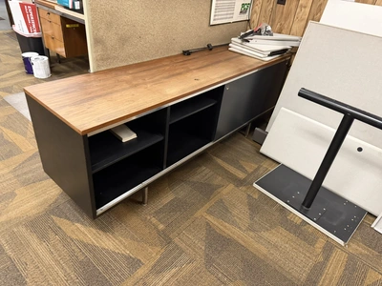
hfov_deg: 71.6
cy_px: 143
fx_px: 265
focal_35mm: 24
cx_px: 191
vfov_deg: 56.8
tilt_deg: -29.9
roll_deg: -8.9
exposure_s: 1/60
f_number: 1.78
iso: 640
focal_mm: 6.76
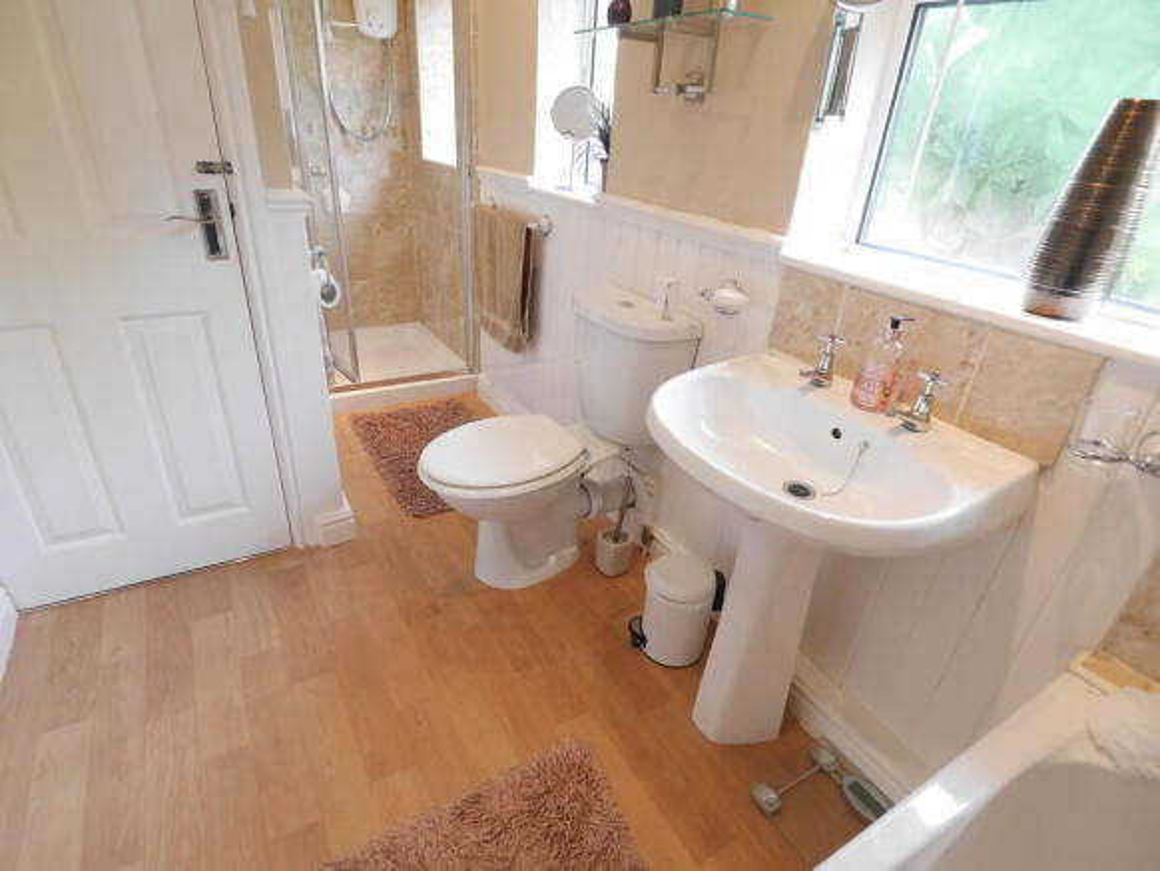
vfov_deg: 71.6
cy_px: 436
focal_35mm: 18
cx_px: 580
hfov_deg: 87.7
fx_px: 603
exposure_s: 1/60
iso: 1600
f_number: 4
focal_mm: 9
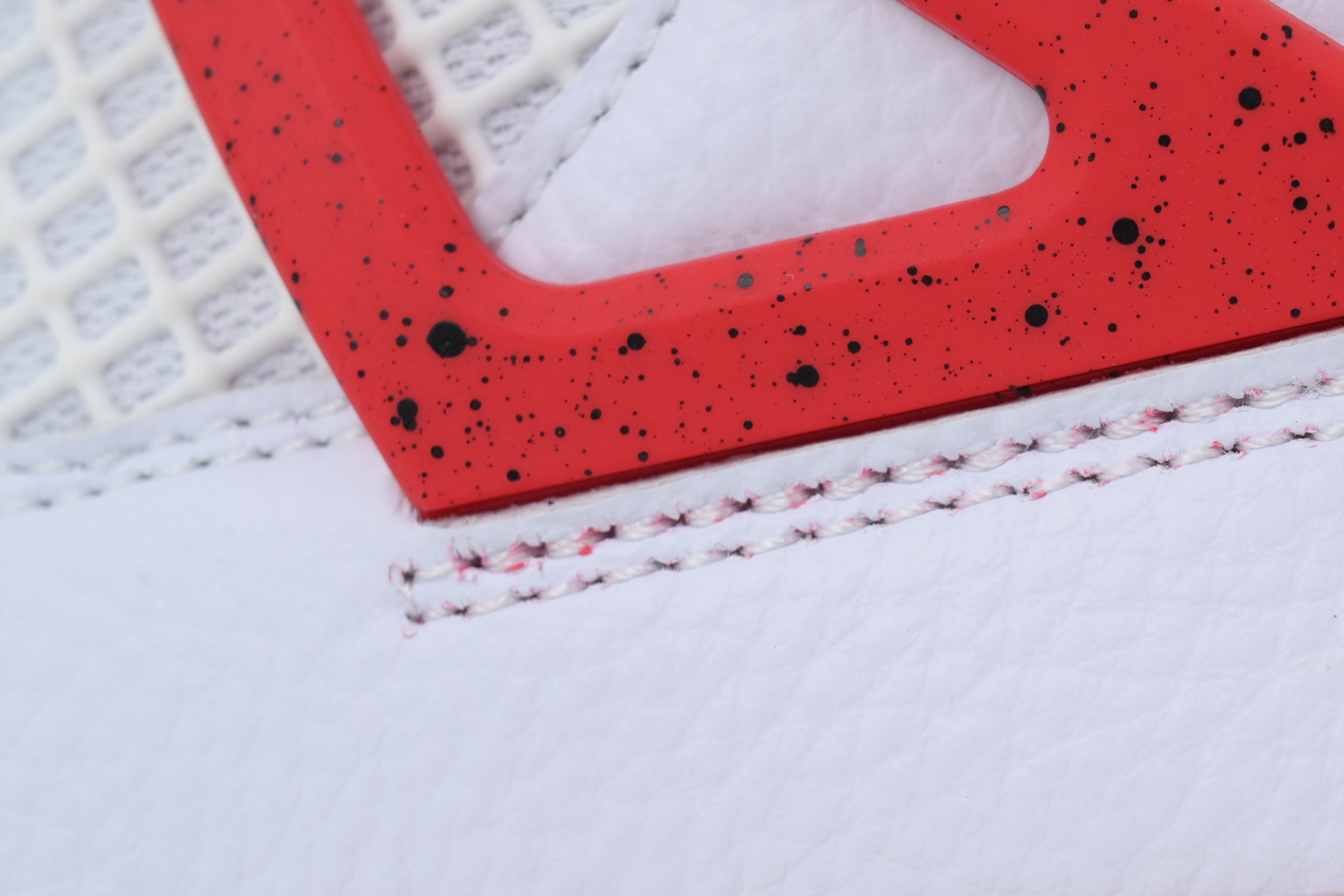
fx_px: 6794
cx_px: 1066
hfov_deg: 11.3
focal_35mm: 182
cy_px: 564
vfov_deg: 7.5
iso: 400
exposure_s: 1/100
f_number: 13
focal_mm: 110
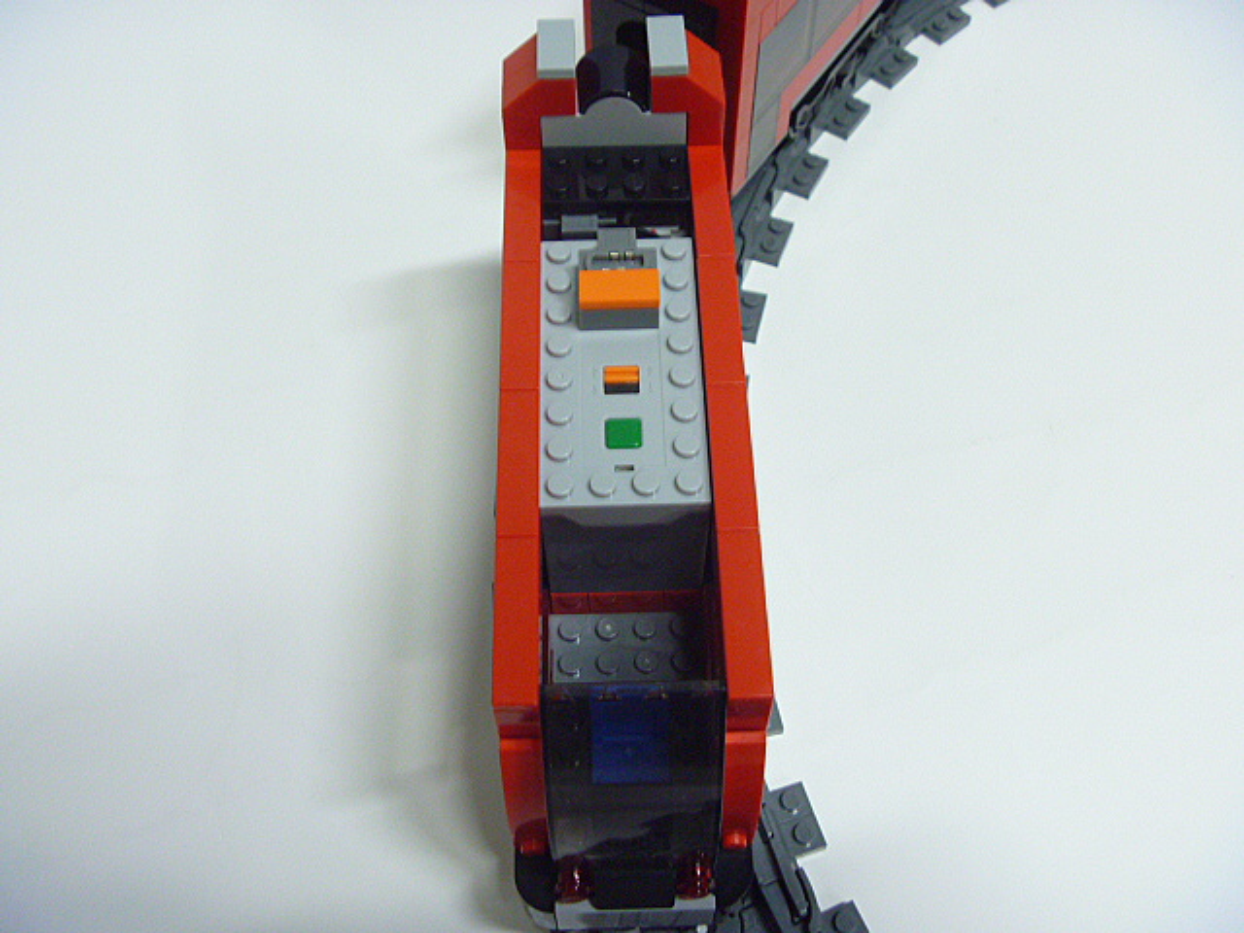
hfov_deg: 52.6
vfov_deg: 40.7
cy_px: 466
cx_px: 622
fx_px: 1258
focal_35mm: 35
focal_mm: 6.3
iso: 400
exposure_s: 1/13
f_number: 3.5
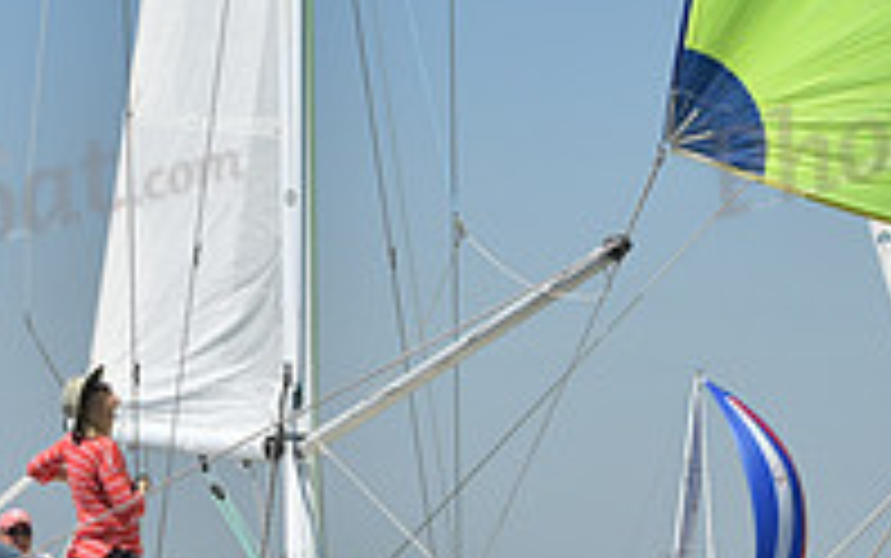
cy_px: 398
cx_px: 477
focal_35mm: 209
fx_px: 5078
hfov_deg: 10.0
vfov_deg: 6.3
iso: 250
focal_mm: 70
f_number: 8
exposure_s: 1/1250
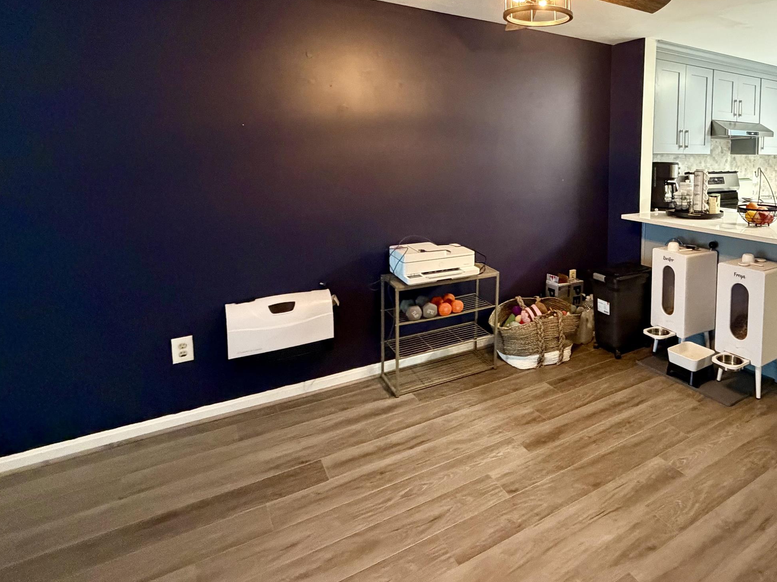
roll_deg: -0.2
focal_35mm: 22
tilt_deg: -3.5
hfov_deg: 71.6
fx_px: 494
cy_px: 185
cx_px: 574
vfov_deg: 59.4
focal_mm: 2.22
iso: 800
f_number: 2.2
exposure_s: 1/60
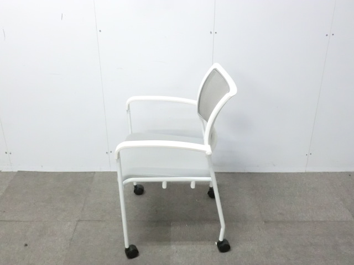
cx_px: 177
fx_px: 389
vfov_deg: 37.7
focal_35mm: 38
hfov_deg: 49.0
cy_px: 132
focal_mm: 6.9
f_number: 3.9
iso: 800
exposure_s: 1/40
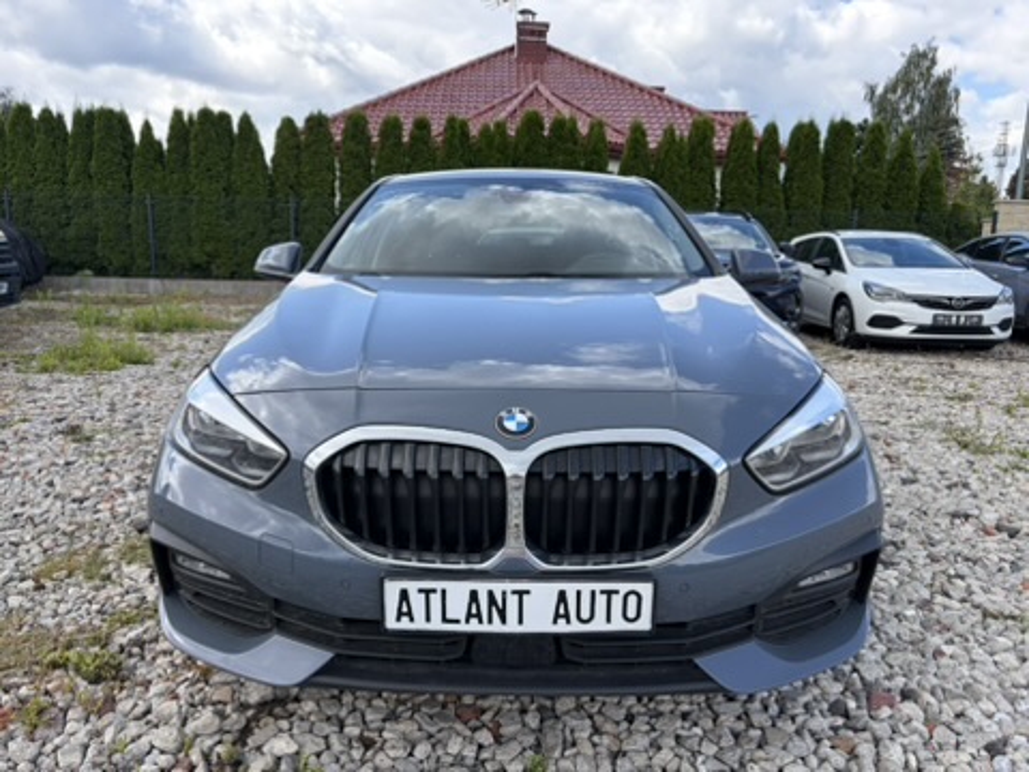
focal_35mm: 26
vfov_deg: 53.1
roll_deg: -1.1
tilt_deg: -9.1
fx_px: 773
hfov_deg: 67.3
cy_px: 386
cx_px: 514
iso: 64
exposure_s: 1/1311
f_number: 1.6
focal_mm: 5.96
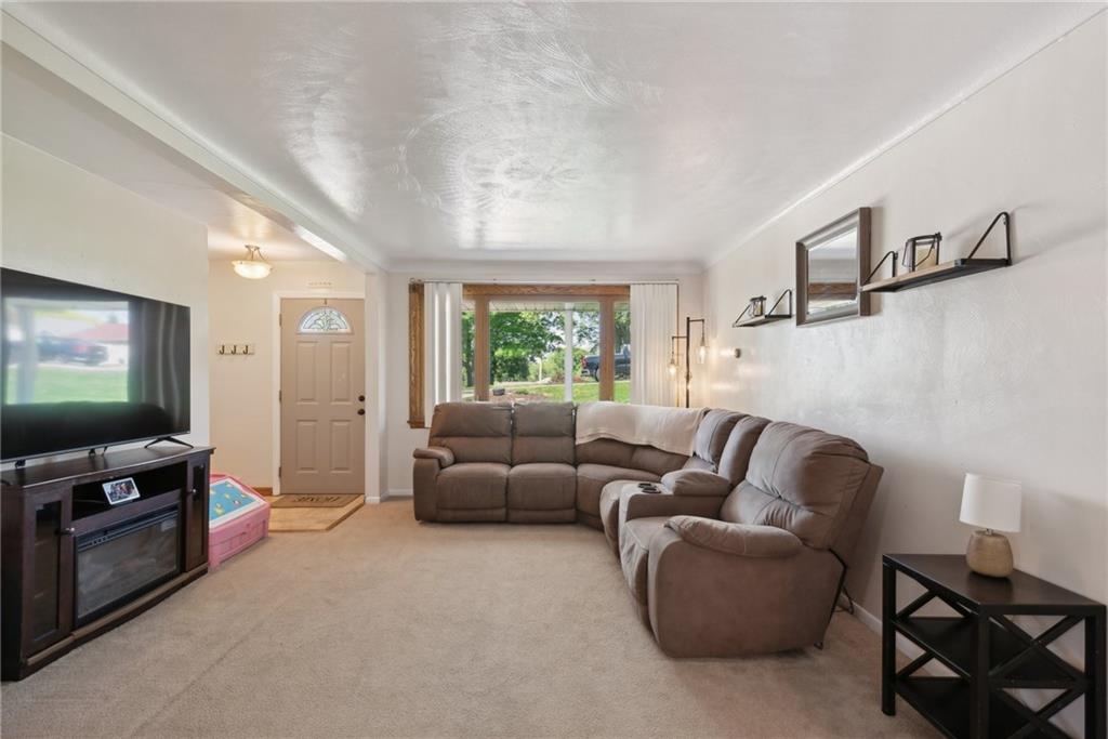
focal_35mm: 16
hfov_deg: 96.7
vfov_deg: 73.8
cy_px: 370
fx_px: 492
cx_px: 554
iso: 50
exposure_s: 1/5
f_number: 11
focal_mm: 16
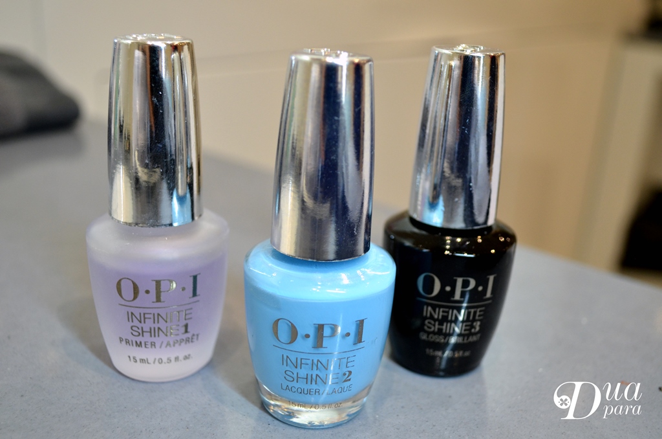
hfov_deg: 46.5
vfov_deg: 31.7
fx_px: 771
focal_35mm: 42
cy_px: 220
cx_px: 331
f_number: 4.5
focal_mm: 28
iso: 720
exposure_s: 1/60
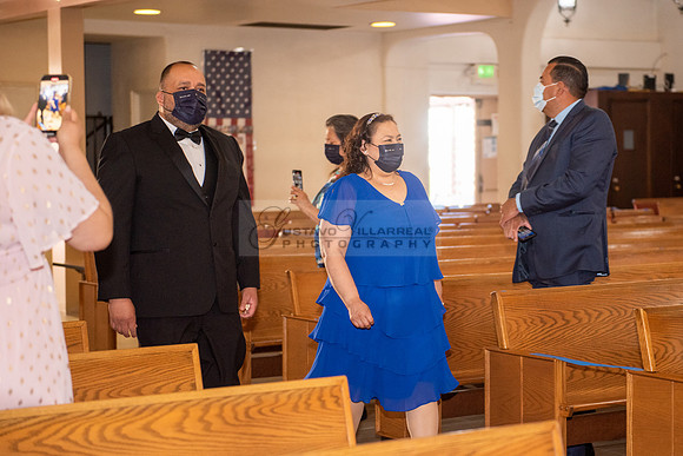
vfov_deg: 15.9
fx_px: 1633
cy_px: 216
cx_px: 420
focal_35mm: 86
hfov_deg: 23.6
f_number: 2.8
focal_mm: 70
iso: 1000
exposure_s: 1/160
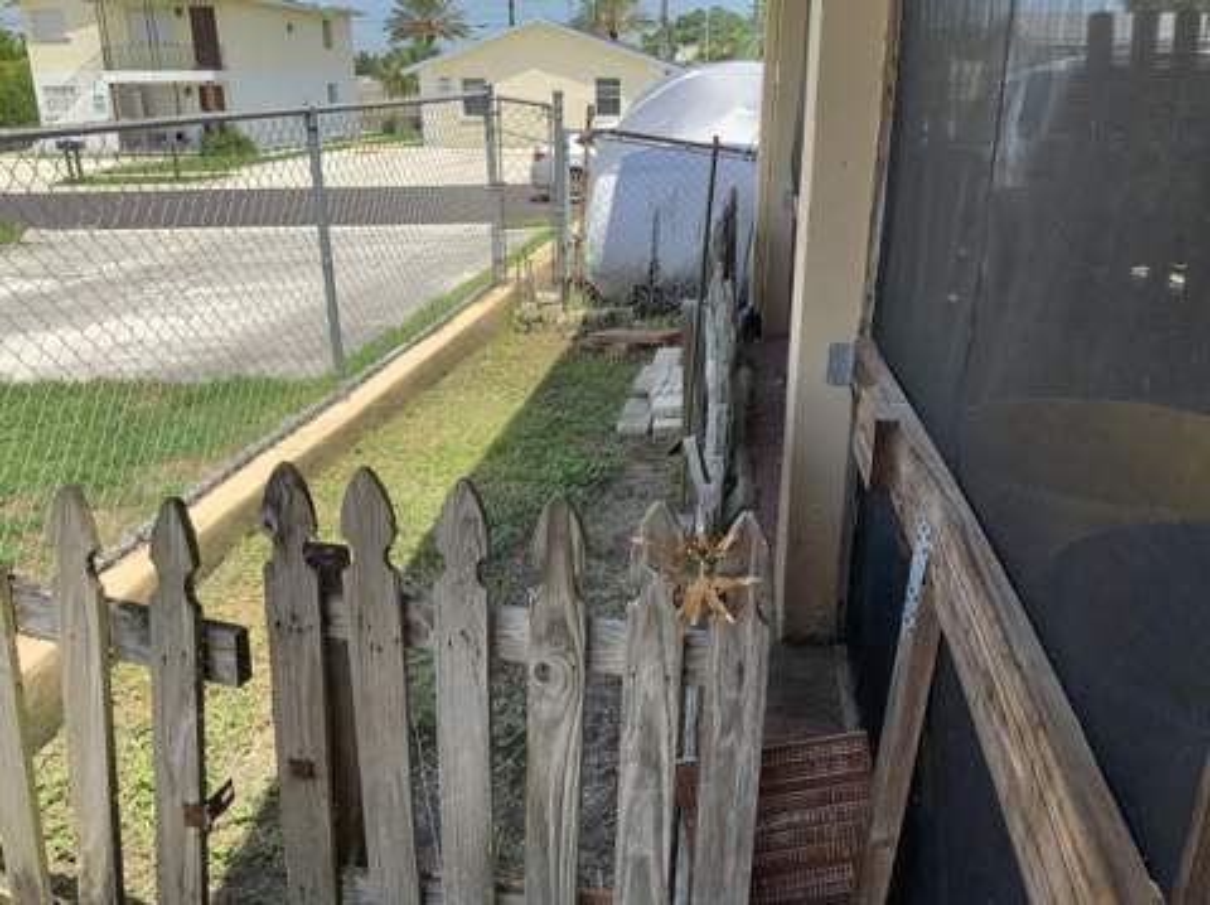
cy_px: 452
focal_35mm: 29
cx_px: 605
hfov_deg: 61.7
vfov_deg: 48.2
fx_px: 1013
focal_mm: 3
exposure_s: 1/1055
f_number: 1.8
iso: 16
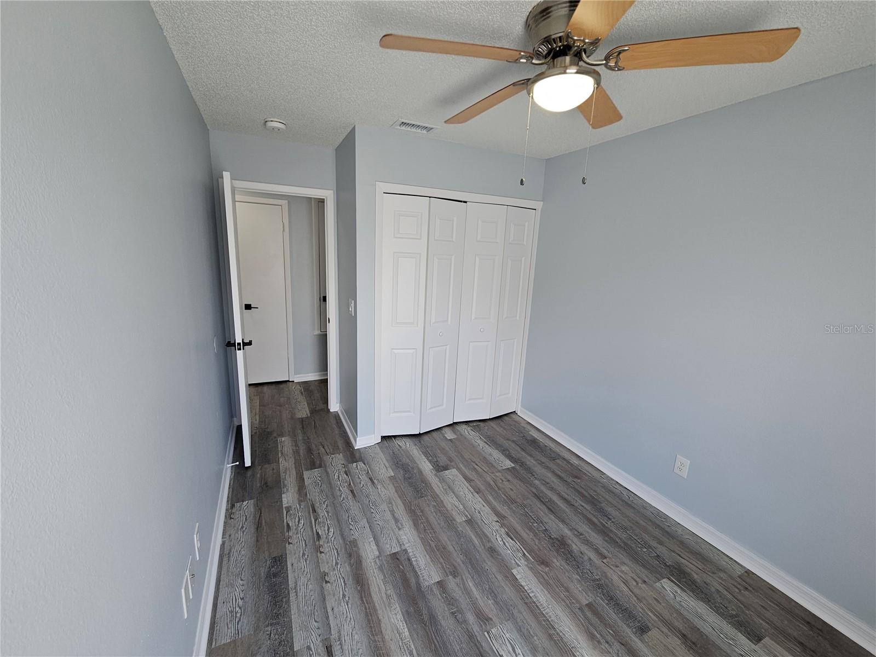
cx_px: 438
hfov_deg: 106.2
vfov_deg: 89.9
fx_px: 329
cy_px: 328
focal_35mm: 13
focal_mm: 2.2
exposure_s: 1/120
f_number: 2.2
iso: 64
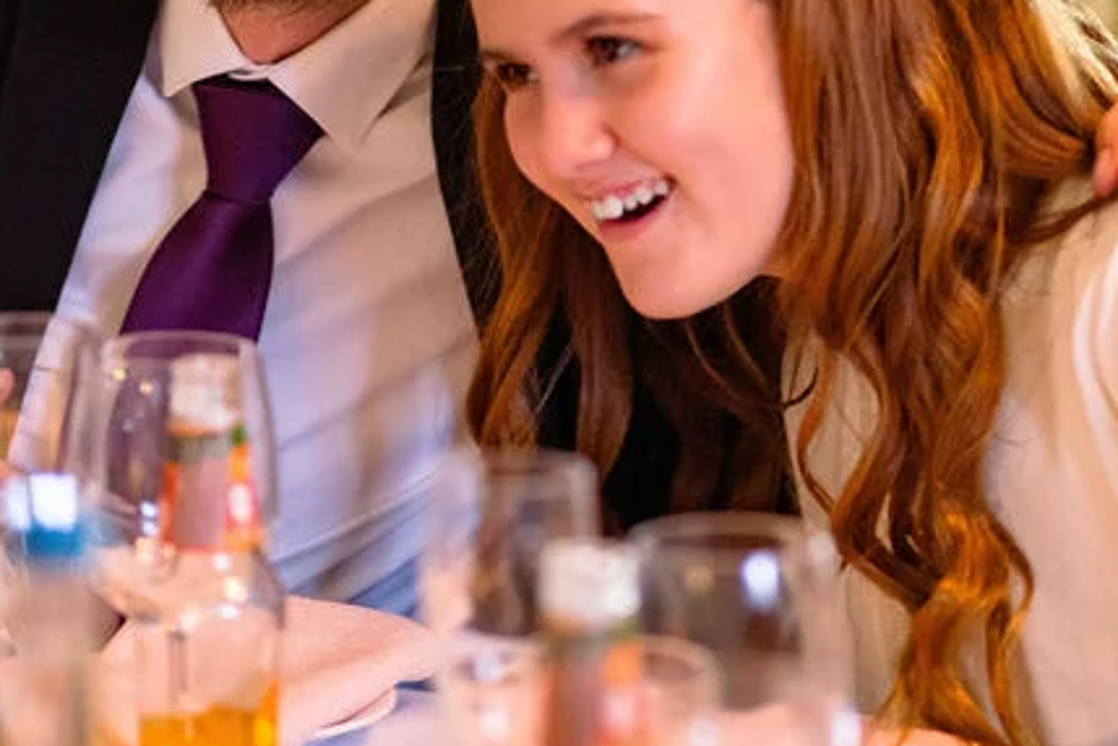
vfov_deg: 6.8
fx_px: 6304
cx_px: 623
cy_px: 90
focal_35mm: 203
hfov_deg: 10.1
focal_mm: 85
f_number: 1.8
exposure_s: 1/200
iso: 4000
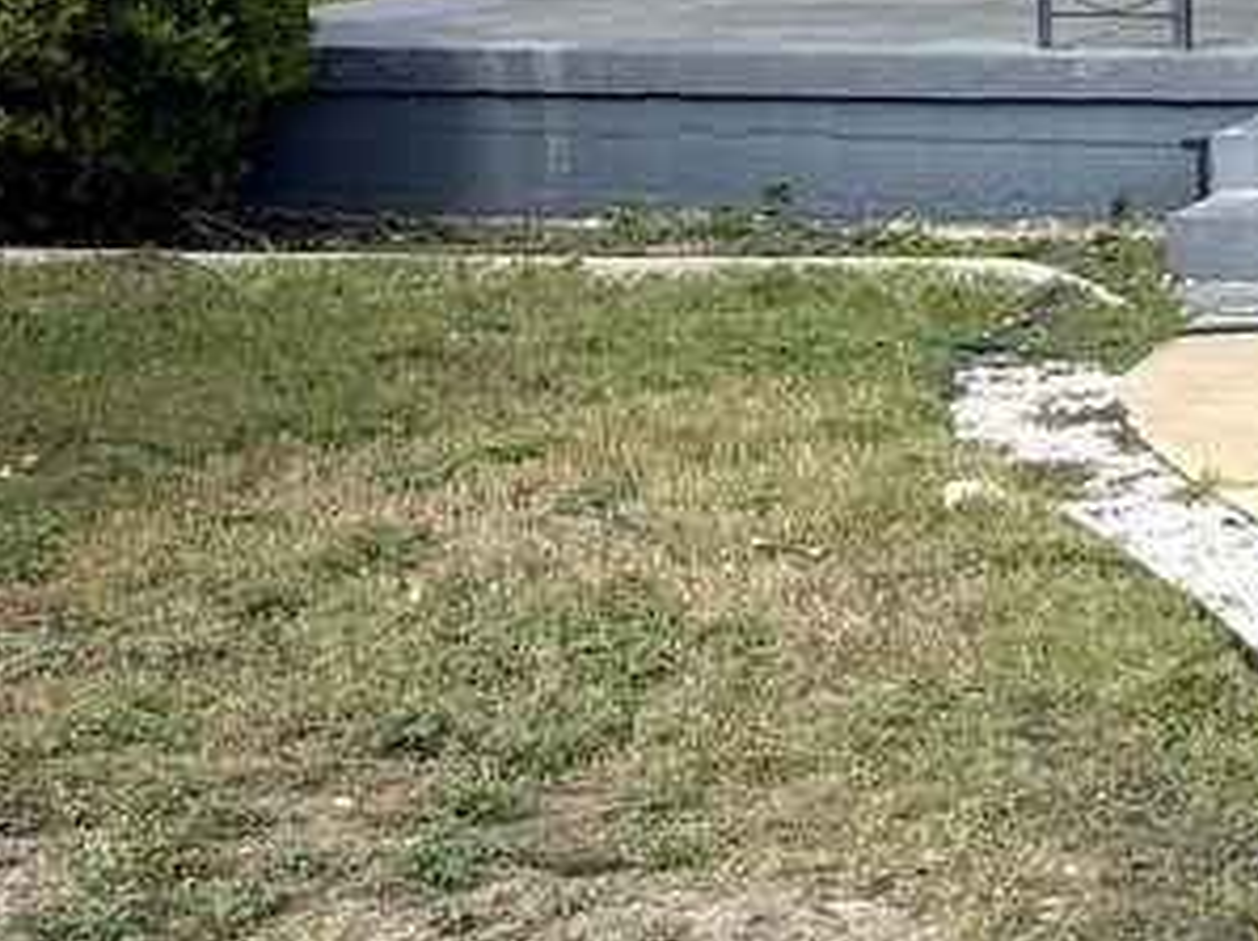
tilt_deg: -3.6
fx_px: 4212
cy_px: -114
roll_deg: -0.4
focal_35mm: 116
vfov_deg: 12.5
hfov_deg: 14.3
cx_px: 2470
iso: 80
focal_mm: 6.76
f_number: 1.78
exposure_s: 1/4405
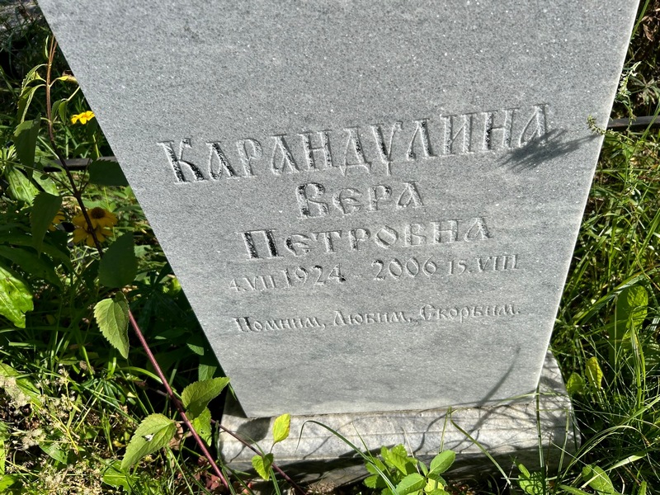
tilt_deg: -46.1
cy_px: 248
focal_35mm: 26
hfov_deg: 67.3
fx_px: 496
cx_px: 330
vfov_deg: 53.1
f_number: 1.5
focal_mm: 5.7
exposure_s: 1/3704
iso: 50
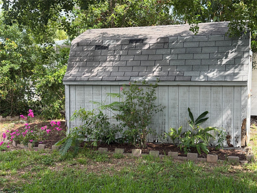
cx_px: 128
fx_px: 356
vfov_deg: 30.3
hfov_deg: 39.7
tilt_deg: -3.7
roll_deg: +0.9
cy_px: 96
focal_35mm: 48
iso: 64
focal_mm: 6.76
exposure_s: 1/681
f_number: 1.78
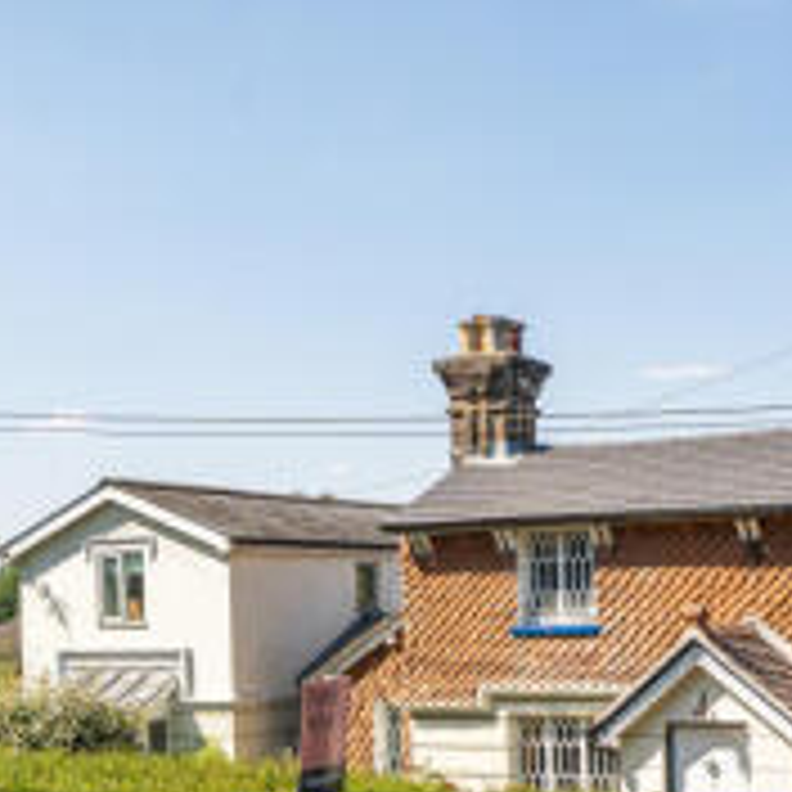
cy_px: 632
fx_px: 1424
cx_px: 652
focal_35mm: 55
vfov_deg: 30.3
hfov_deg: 30.2
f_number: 8
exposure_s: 1/250
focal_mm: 16
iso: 200
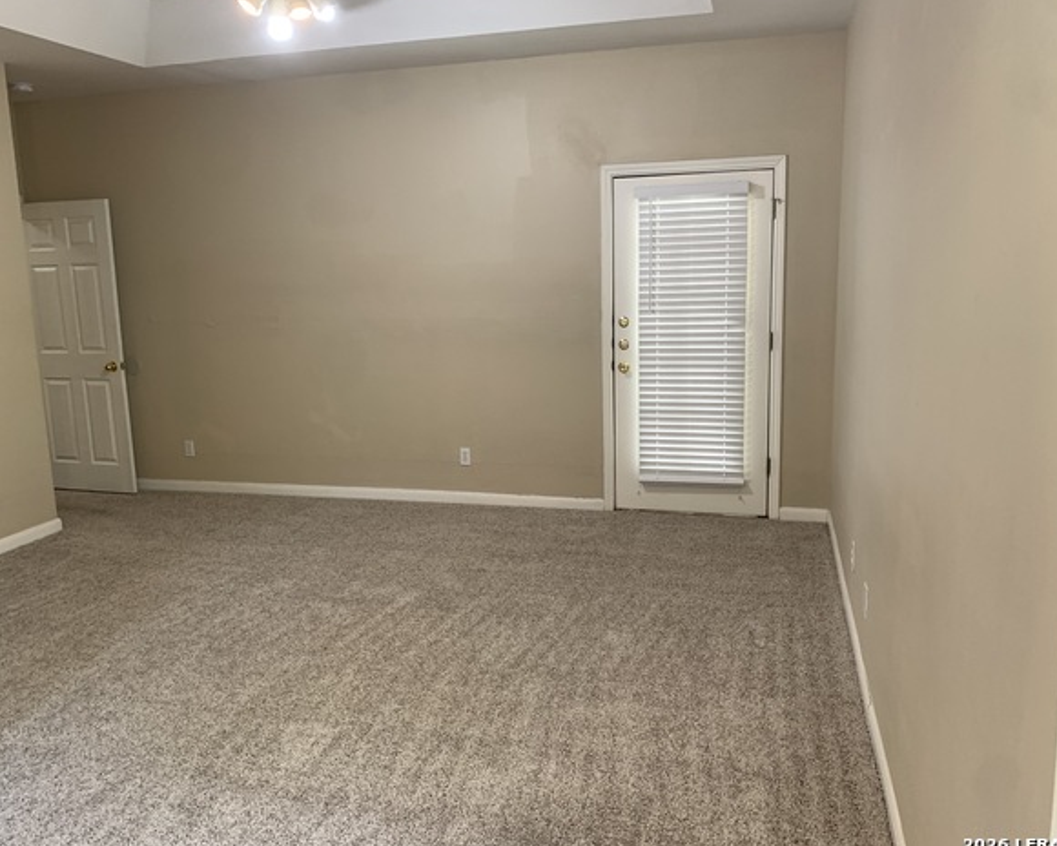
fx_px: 876
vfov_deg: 51.5
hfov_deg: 62.2
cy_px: 418
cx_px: 525
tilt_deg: -7.1
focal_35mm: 28
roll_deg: +1.2
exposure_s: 1/60
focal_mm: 4.25
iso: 100
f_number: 1.8
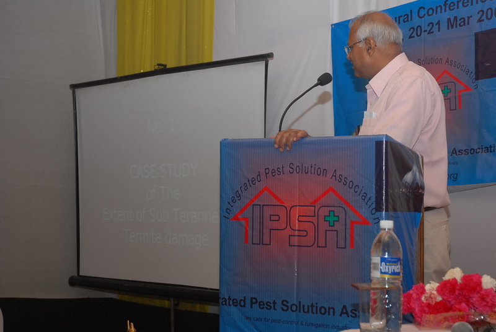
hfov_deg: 33.4
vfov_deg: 22.7
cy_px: 166
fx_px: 828
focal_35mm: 60
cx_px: 248
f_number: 5.6
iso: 400
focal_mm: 40
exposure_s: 1/125
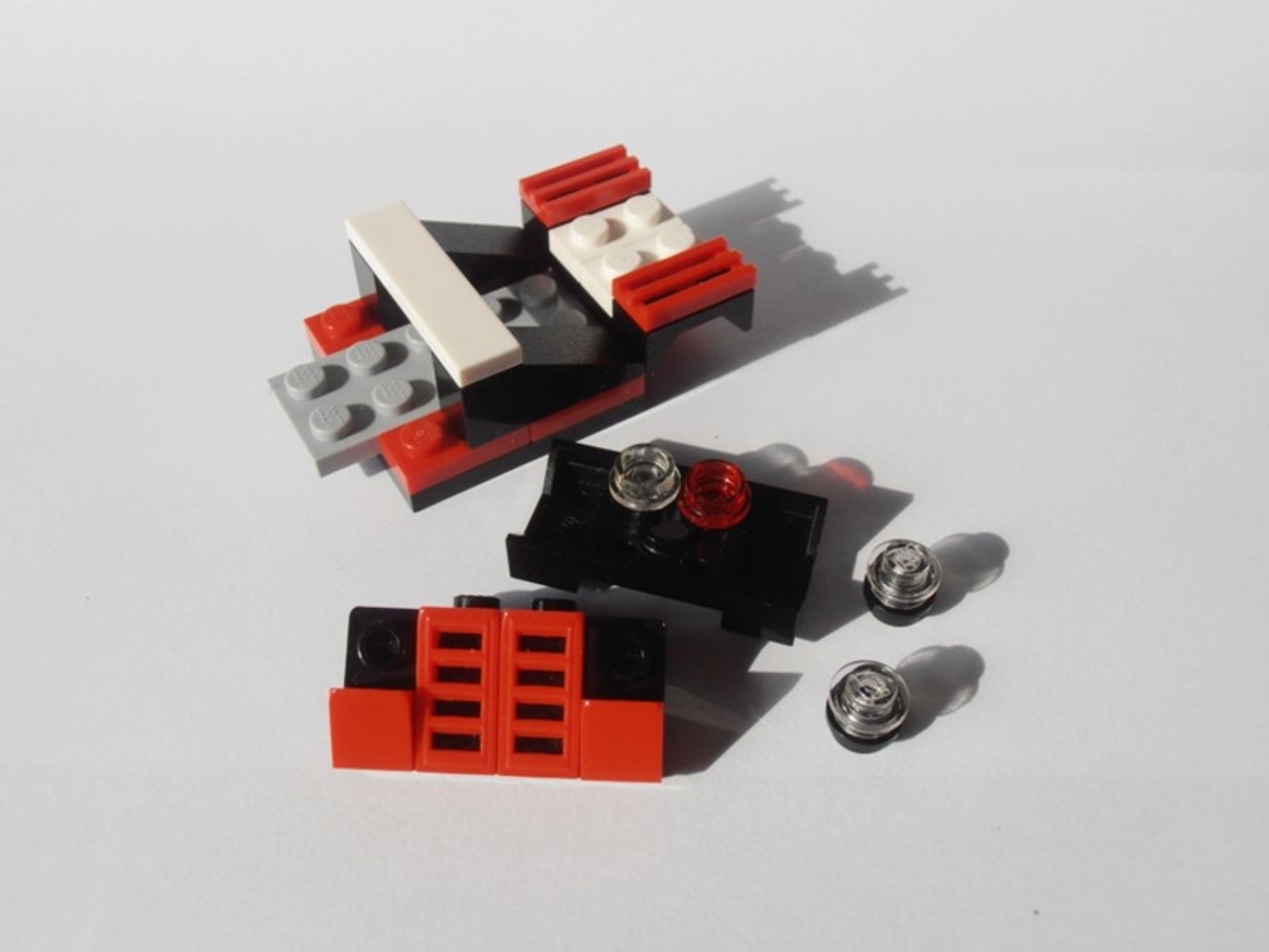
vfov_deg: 38.7
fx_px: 1356
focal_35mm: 37
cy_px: 476
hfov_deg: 50.1
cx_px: 634
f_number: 3.9
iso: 80
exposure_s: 1/320
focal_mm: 6.61
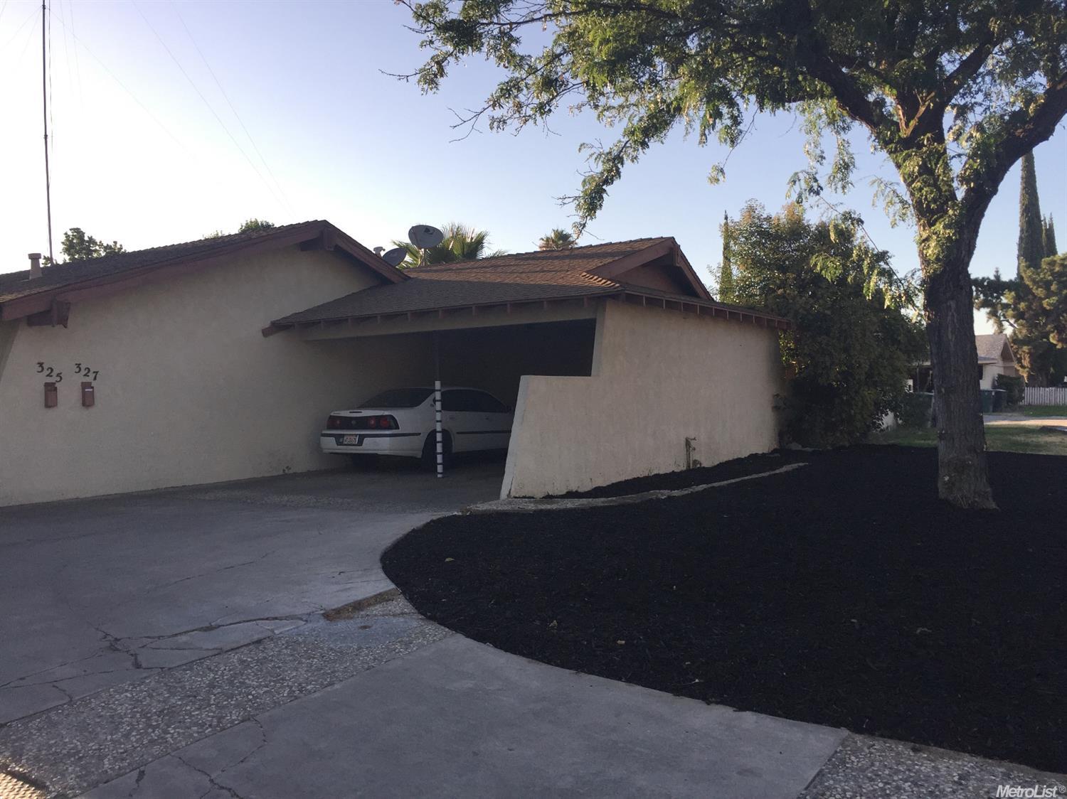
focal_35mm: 29
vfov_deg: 48.2
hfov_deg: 61.7
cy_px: 400
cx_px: 534
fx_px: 894
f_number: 2.2
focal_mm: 4.15
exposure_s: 1/989
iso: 40
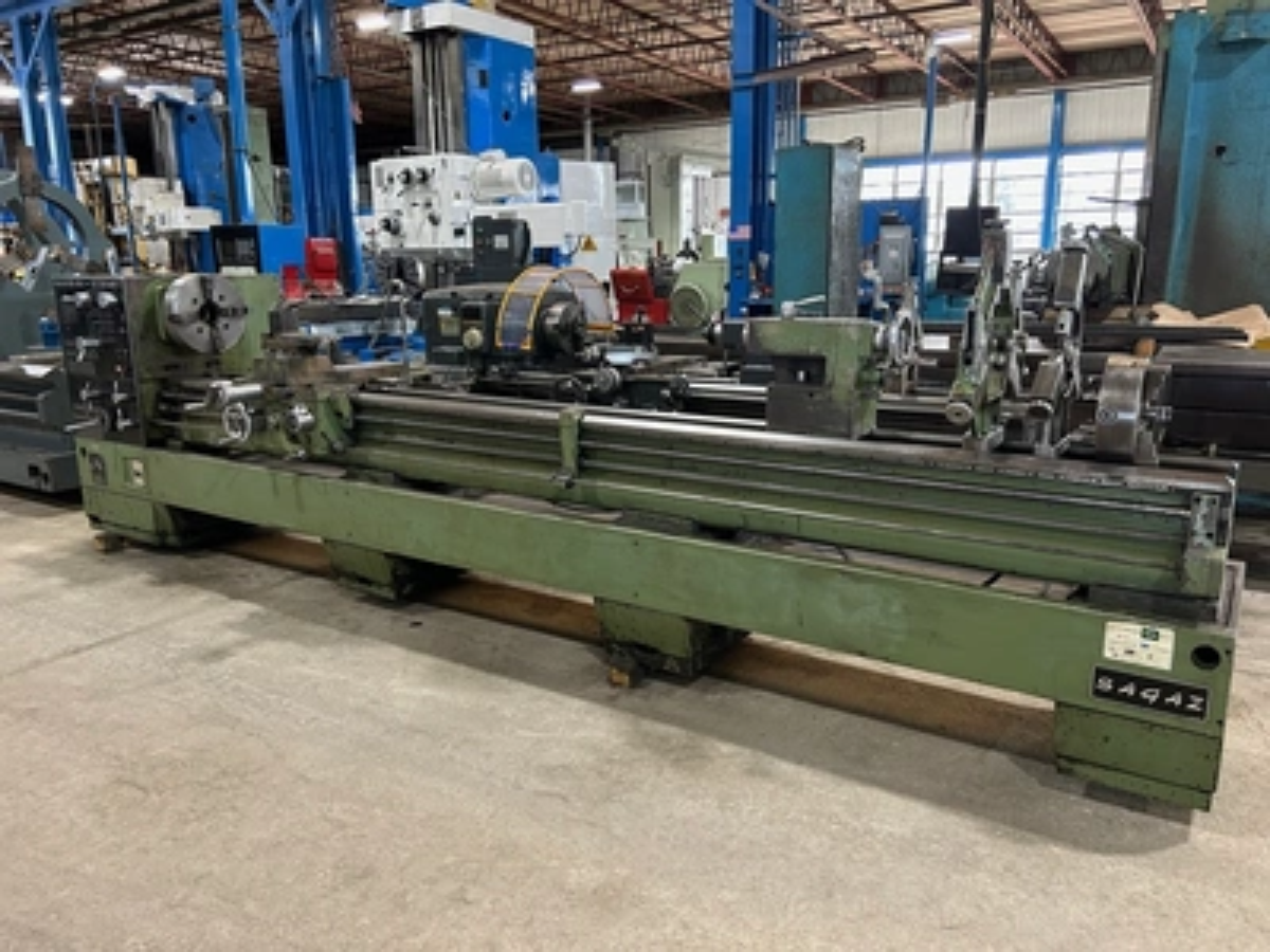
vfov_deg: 53.1
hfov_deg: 67.3
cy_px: 476
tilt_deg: -12.1
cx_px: 635
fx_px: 954
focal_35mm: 26
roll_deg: +0.9
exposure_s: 1/60
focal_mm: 5.7
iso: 250
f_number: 1.5
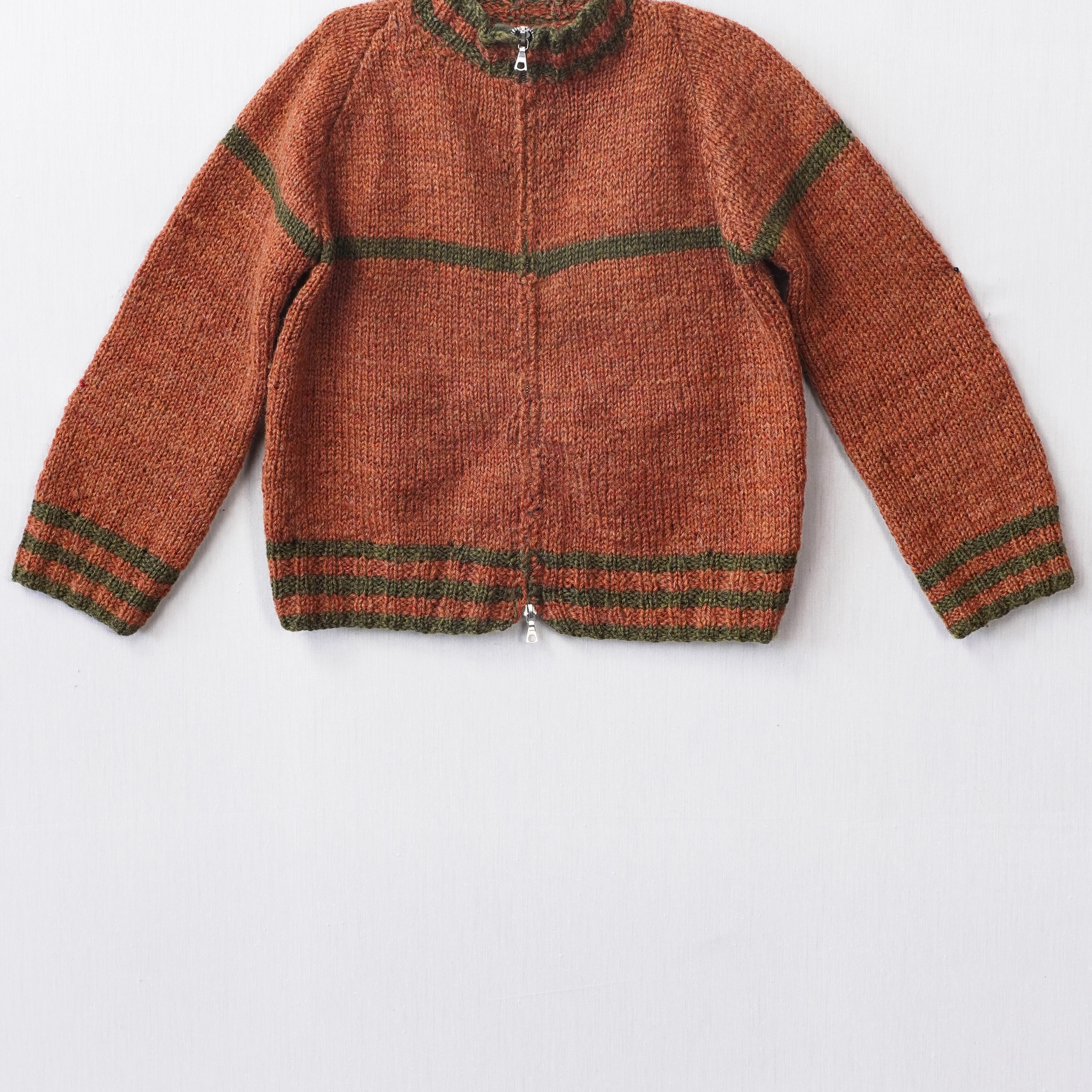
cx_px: 545
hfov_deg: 27.7
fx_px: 2213
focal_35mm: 62
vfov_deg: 27.7
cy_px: 522
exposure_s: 1/50
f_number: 6.3
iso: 320
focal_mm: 32
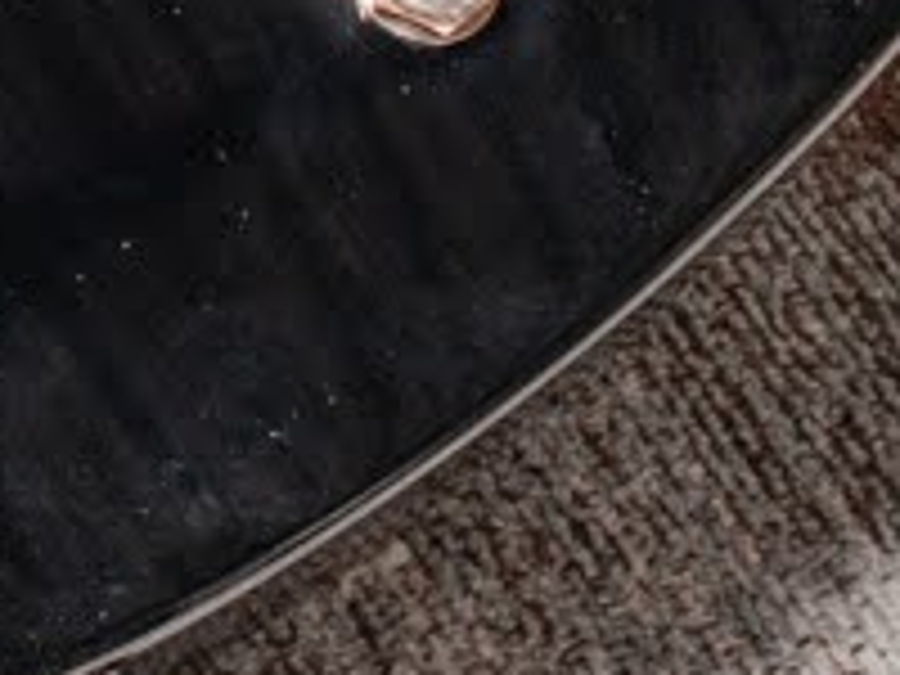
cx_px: -878
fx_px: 7878
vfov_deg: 4.8
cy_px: -983
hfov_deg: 6.4
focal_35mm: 303
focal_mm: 35
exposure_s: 1/100
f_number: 16
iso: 100
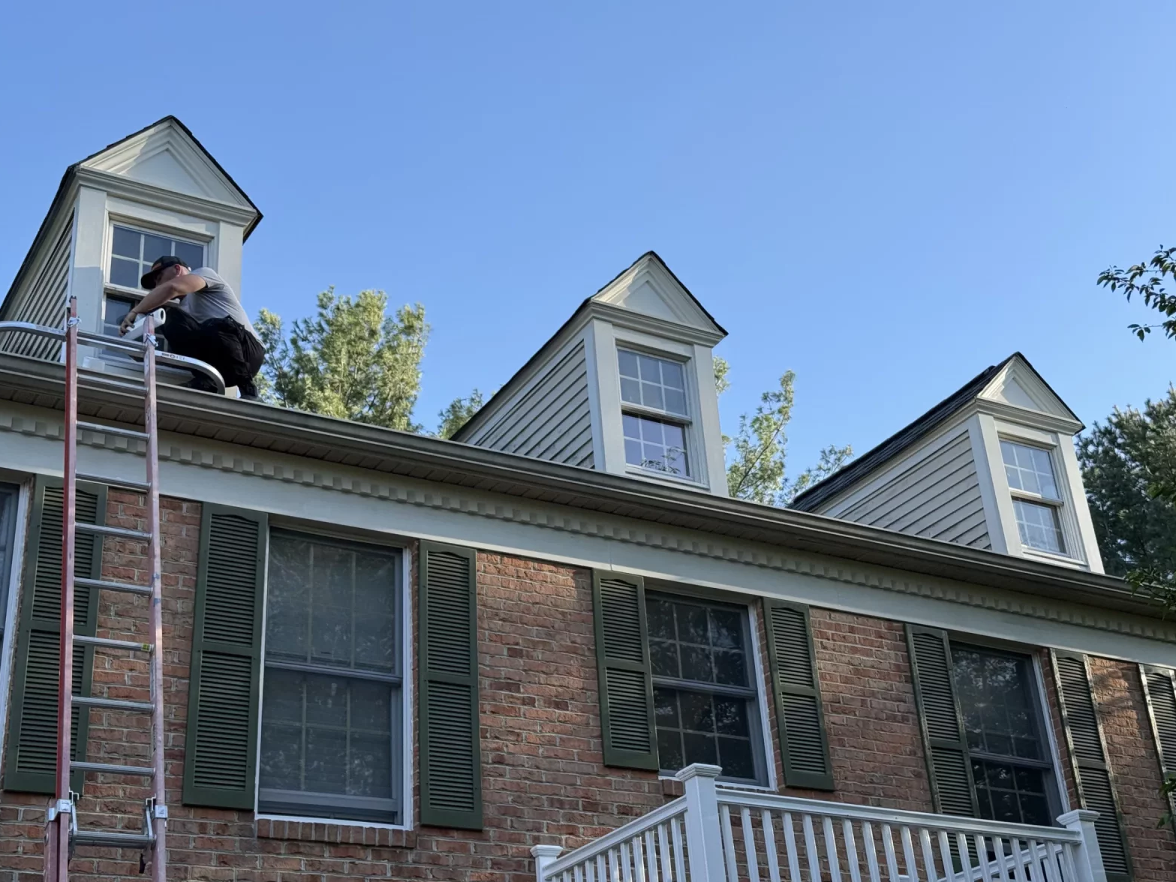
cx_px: 584
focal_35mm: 49
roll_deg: +4.0
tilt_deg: +28.4
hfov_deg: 38.9
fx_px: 1665
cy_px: 438
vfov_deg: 29.7
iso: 64
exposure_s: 1/1307
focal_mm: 6.76
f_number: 1.78
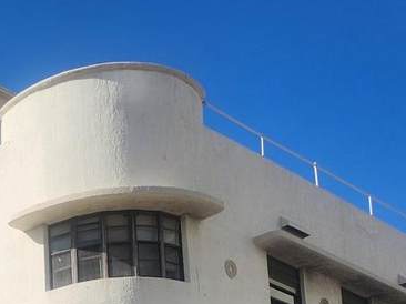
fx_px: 985
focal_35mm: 84
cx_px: -197
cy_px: 505
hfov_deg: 20.2
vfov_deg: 15.6
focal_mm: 5
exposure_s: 1/4641
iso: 50
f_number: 1.8
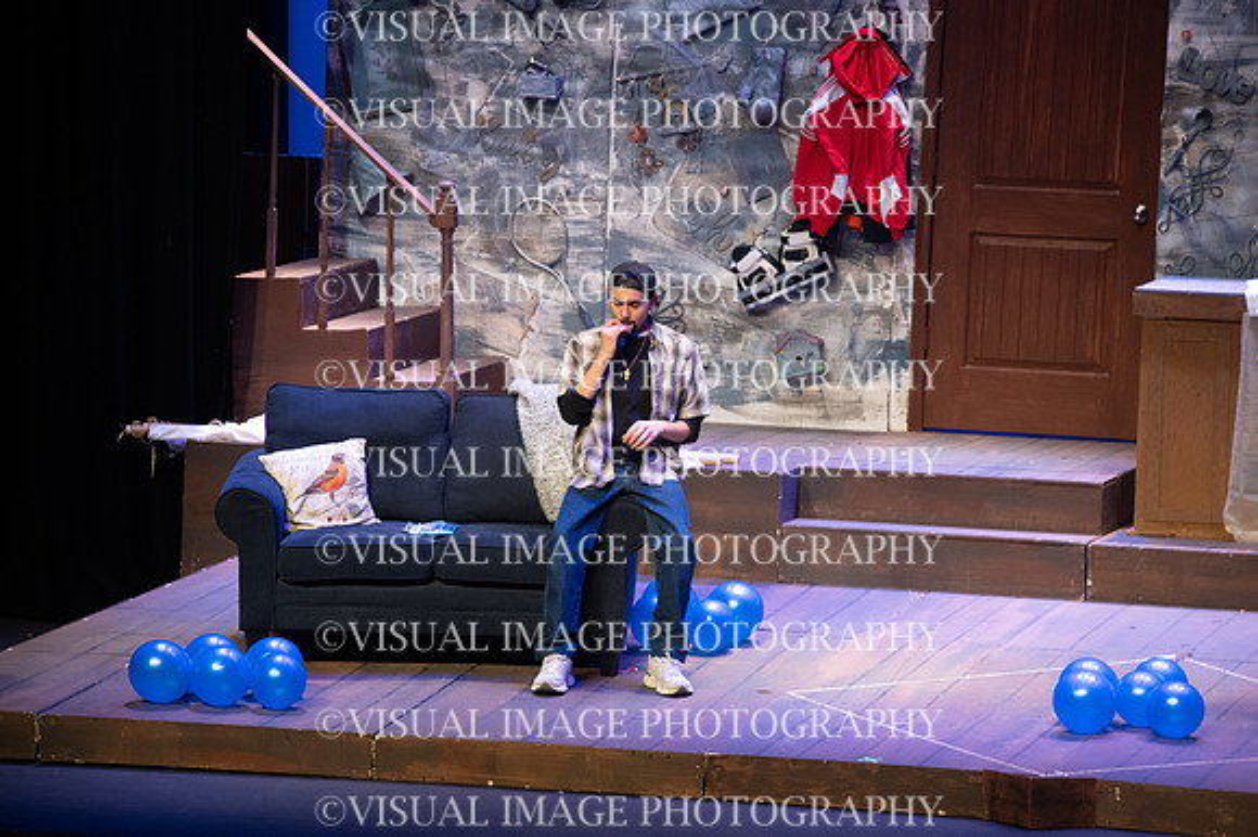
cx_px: 629
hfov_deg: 7.6
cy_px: 418
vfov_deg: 5.1
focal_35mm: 270
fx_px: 9429
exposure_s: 1/160
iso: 3600
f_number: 6
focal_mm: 270
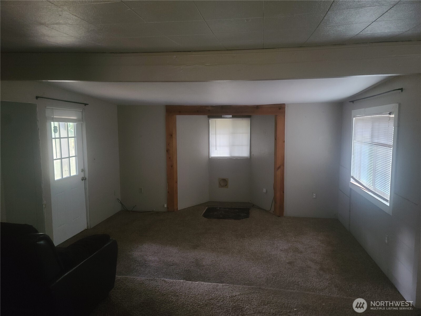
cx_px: 210
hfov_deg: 69.4
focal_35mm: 25
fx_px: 304
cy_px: 158
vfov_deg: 54.9
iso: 640
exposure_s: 1/30
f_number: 1.8
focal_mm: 7
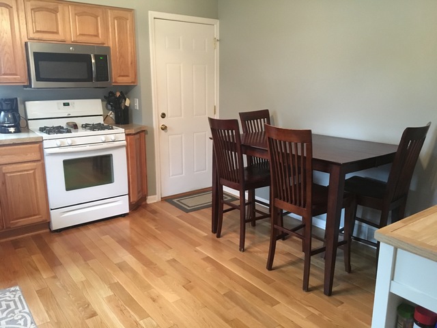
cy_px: 164
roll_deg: -0.8
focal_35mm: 29
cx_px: 218
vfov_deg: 48.2
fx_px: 366
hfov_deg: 61.7
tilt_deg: -13.9
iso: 250
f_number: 2.2
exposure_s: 1/15
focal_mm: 4.15
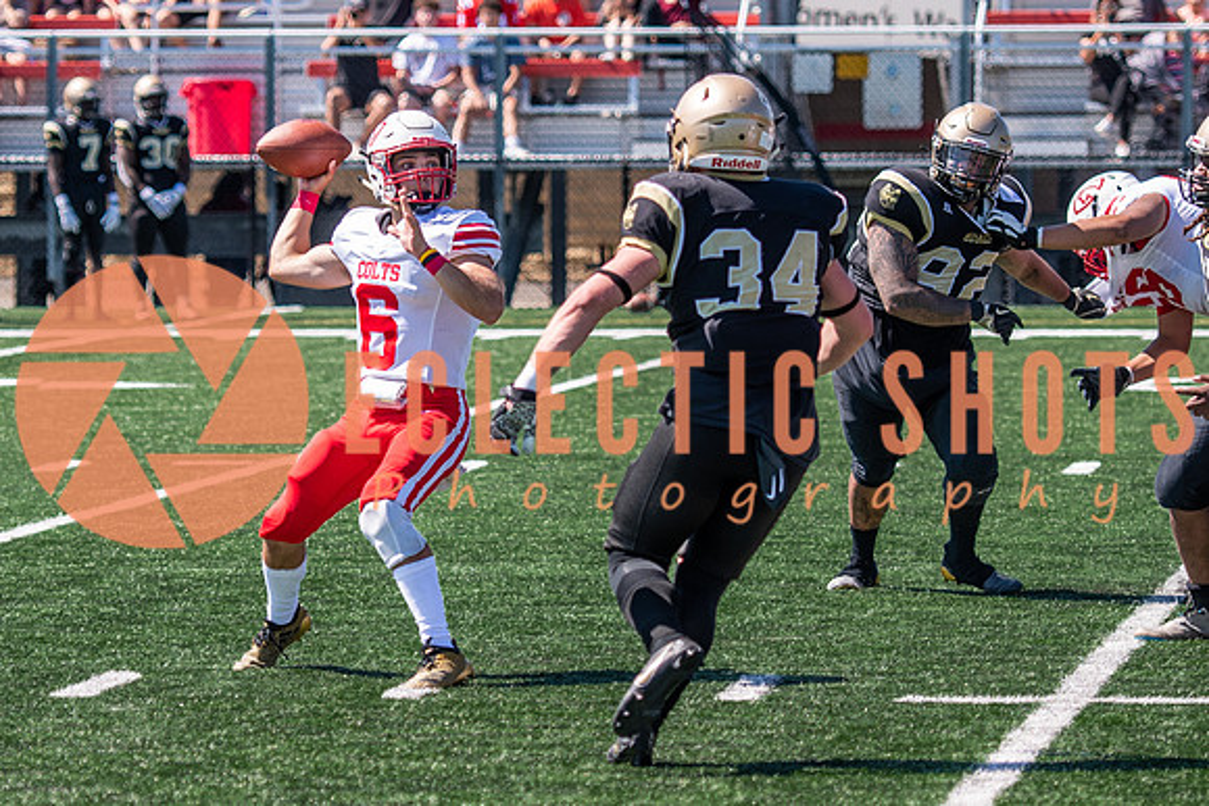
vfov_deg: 5.3
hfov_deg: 8.0
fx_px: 8672
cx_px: 430
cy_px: 288
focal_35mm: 258
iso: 160
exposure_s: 1/2000
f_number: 2.8
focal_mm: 105
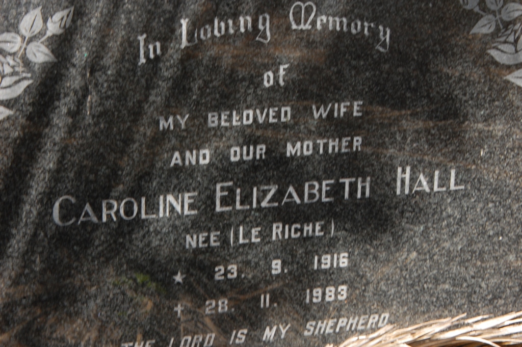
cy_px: 174
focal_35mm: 128
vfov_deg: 10.7
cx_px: 261
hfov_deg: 16.1
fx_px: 1847
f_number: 18
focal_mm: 85
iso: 400
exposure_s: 1/40
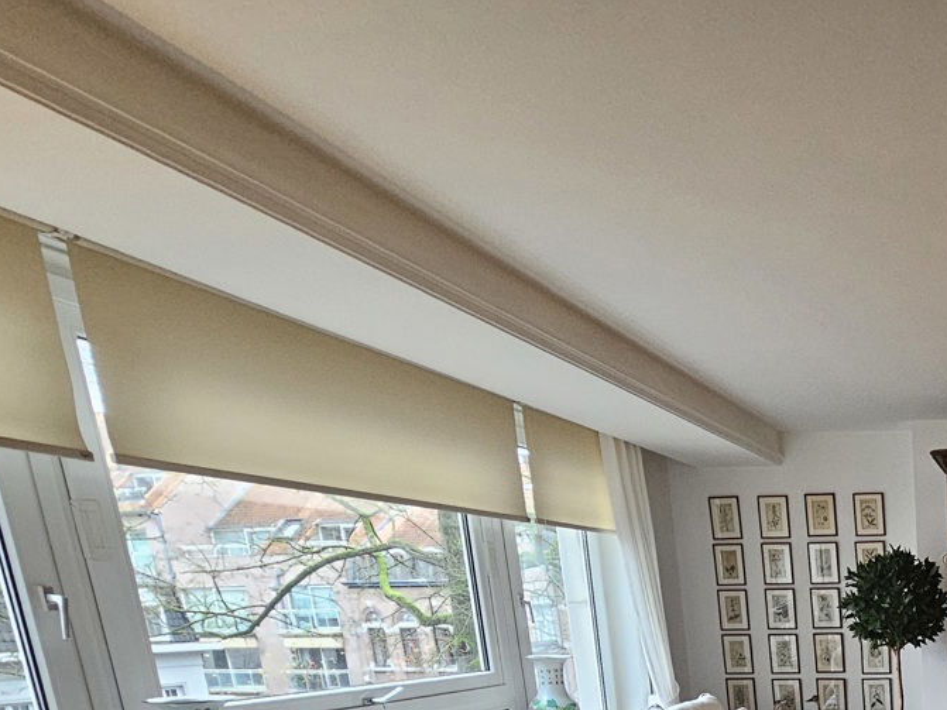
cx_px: 1044
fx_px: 848
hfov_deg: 44.4
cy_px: 834
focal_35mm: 31
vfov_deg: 36.2
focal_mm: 2.2
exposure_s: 1/50
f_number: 2.2
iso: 400
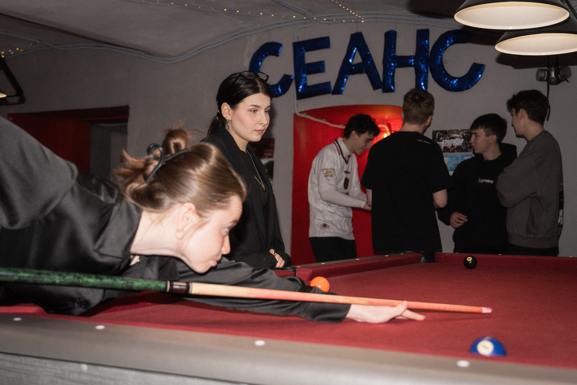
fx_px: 787
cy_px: 200
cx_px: 295
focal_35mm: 49
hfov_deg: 40.3
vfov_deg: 27.5
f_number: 2.8
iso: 50
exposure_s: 1/100
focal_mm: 31
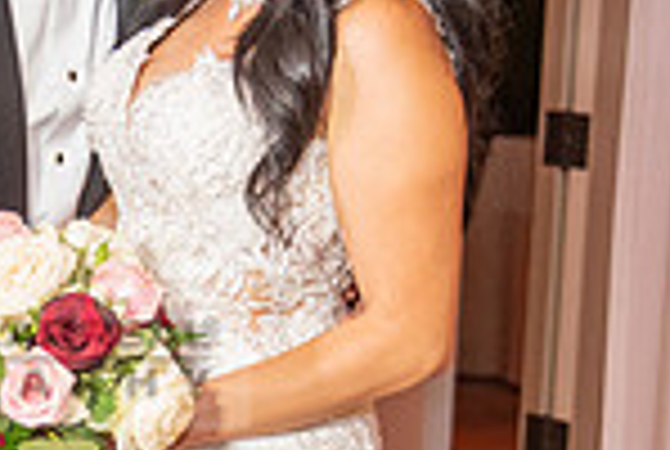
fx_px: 2462
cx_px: -130
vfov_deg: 10.4
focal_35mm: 132
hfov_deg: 15.0
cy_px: 322
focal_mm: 34
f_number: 2.8
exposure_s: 1/125
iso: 1250
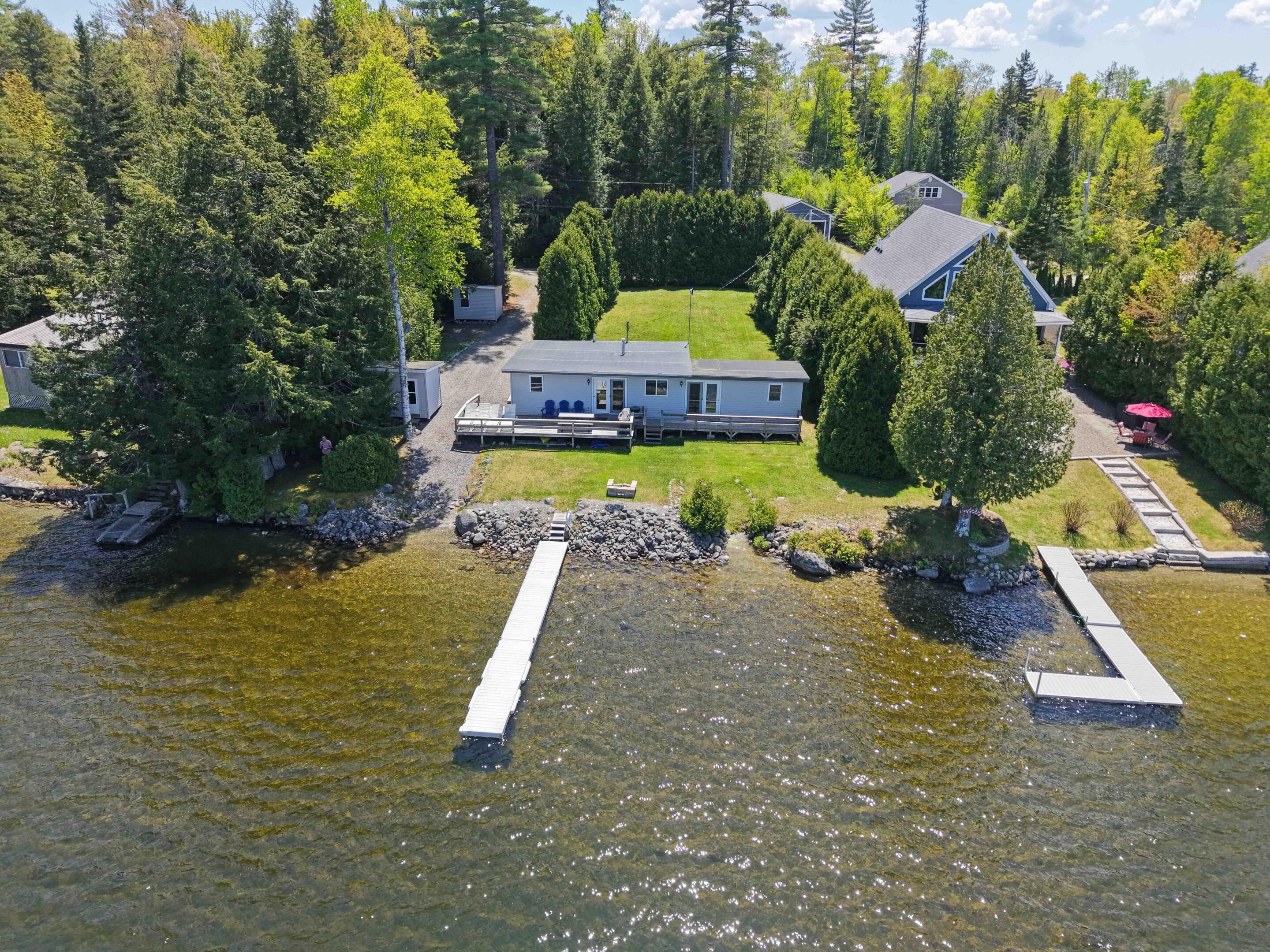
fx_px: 917
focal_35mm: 25
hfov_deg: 69.4
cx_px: 613
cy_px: 469
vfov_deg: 54.9
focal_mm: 8.67
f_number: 1.8
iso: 390
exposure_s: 1/3200
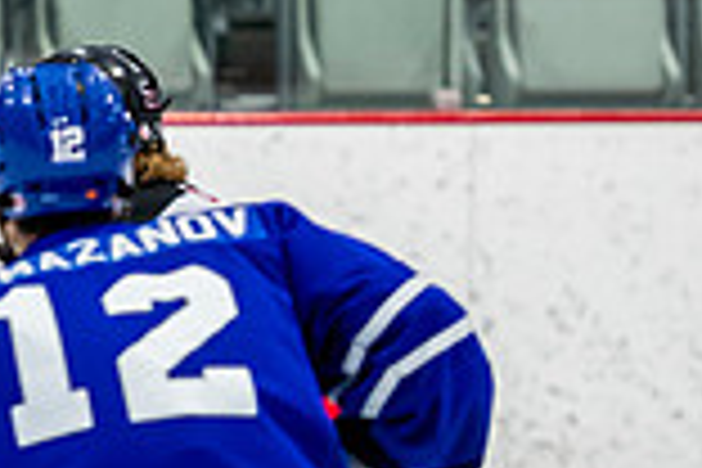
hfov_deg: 2.6
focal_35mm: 794
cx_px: -962
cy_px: 416
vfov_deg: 1.7
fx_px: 15482
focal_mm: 135
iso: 1600
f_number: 3.2
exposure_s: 1/800
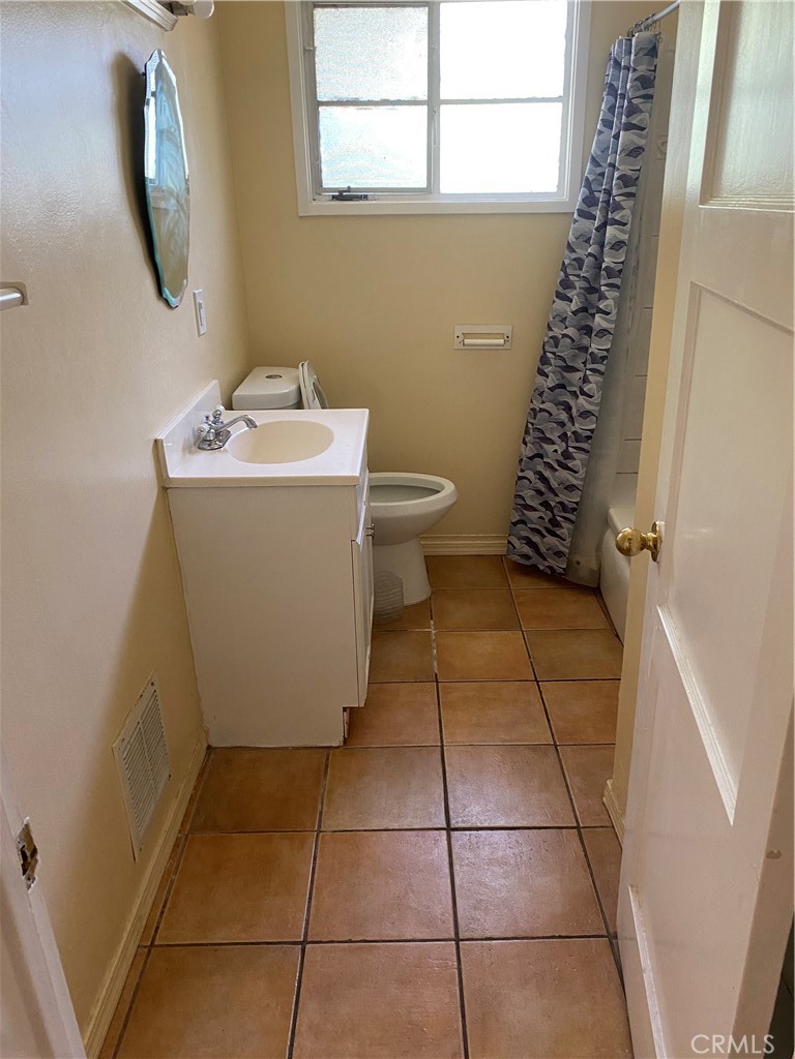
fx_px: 796
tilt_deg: -23.1
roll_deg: +1.0
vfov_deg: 67.3
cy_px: 530
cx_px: 398
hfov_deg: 53.1
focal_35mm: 26
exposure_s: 1/60
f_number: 1.8
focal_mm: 4.25
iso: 160
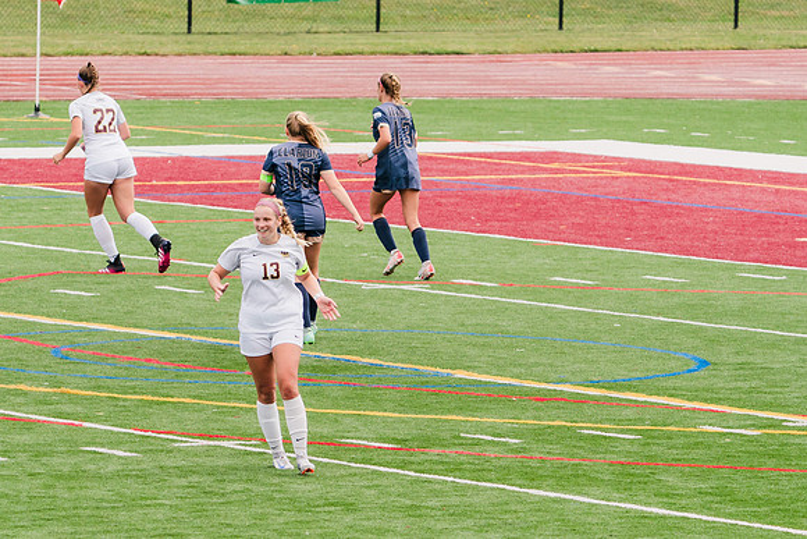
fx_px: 8310
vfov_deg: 3.7
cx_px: 348
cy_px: 318
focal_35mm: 371
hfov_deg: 5.6
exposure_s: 1/1600
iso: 640
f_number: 5.6
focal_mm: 200
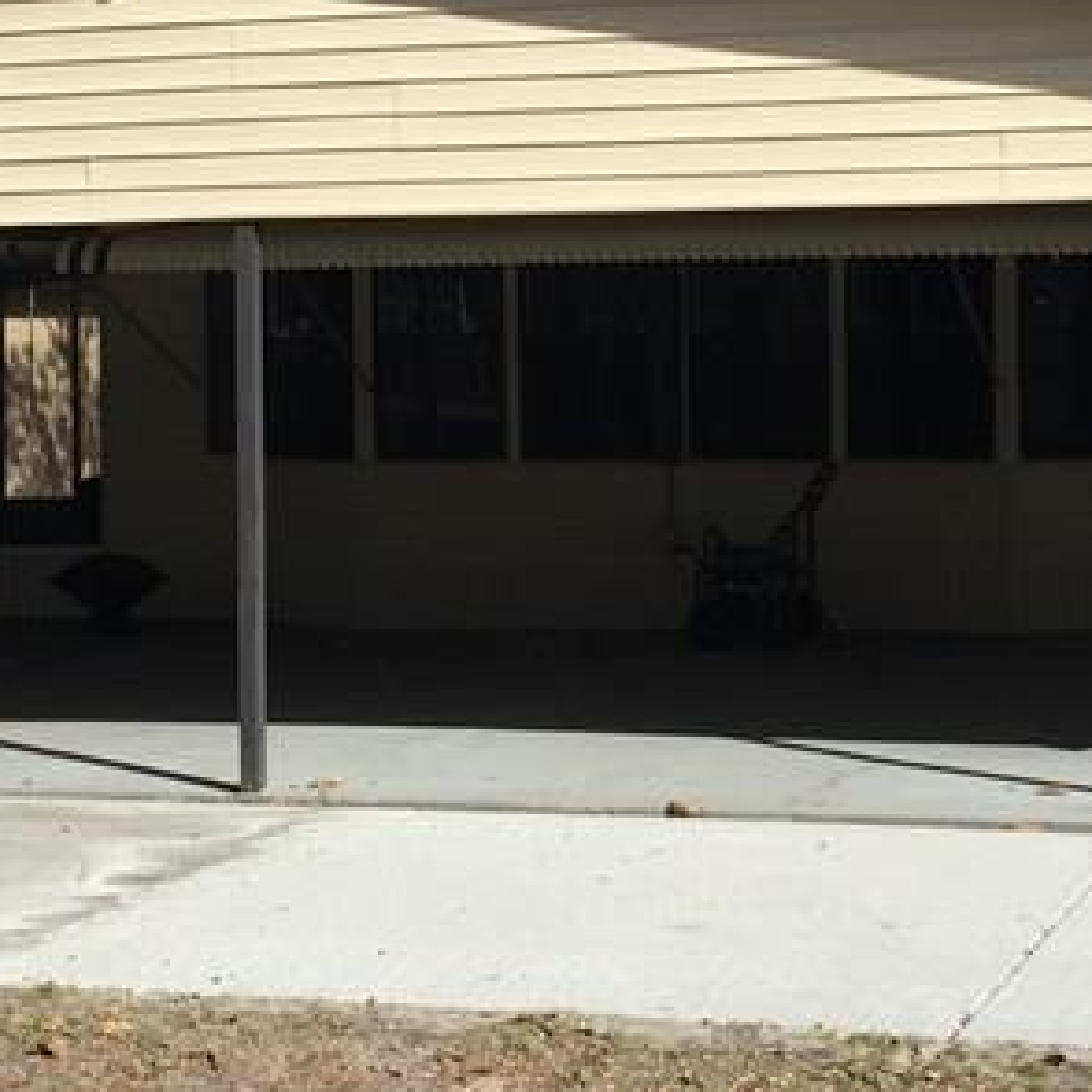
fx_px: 3176
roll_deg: -1.0
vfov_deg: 19.4
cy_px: 304
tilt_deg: +3.2
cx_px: 437
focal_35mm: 89
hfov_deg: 19.5
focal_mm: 4.15
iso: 32
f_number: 2.2
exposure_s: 1/1522
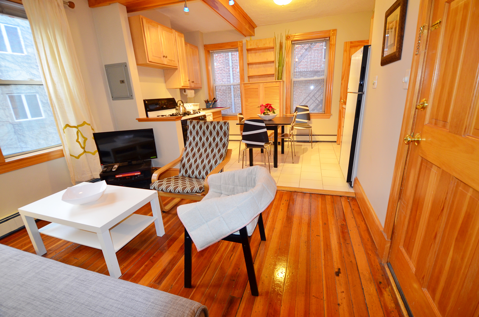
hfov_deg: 100.5
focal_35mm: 15
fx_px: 199
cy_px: 158
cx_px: 240
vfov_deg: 77.1
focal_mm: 10
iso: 640
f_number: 4
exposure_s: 1/30
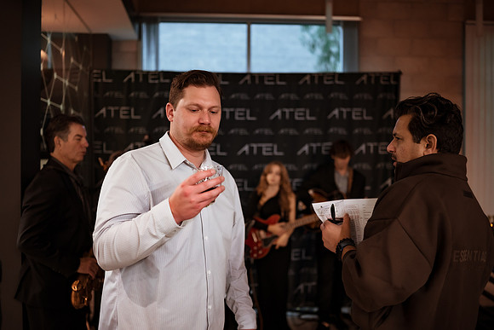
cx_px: 247
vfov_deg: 37.9
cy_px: 165
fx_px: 480
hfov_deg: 54.4
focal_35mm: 35
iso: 1000
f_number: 1.8
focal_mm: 35
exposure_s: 1/200
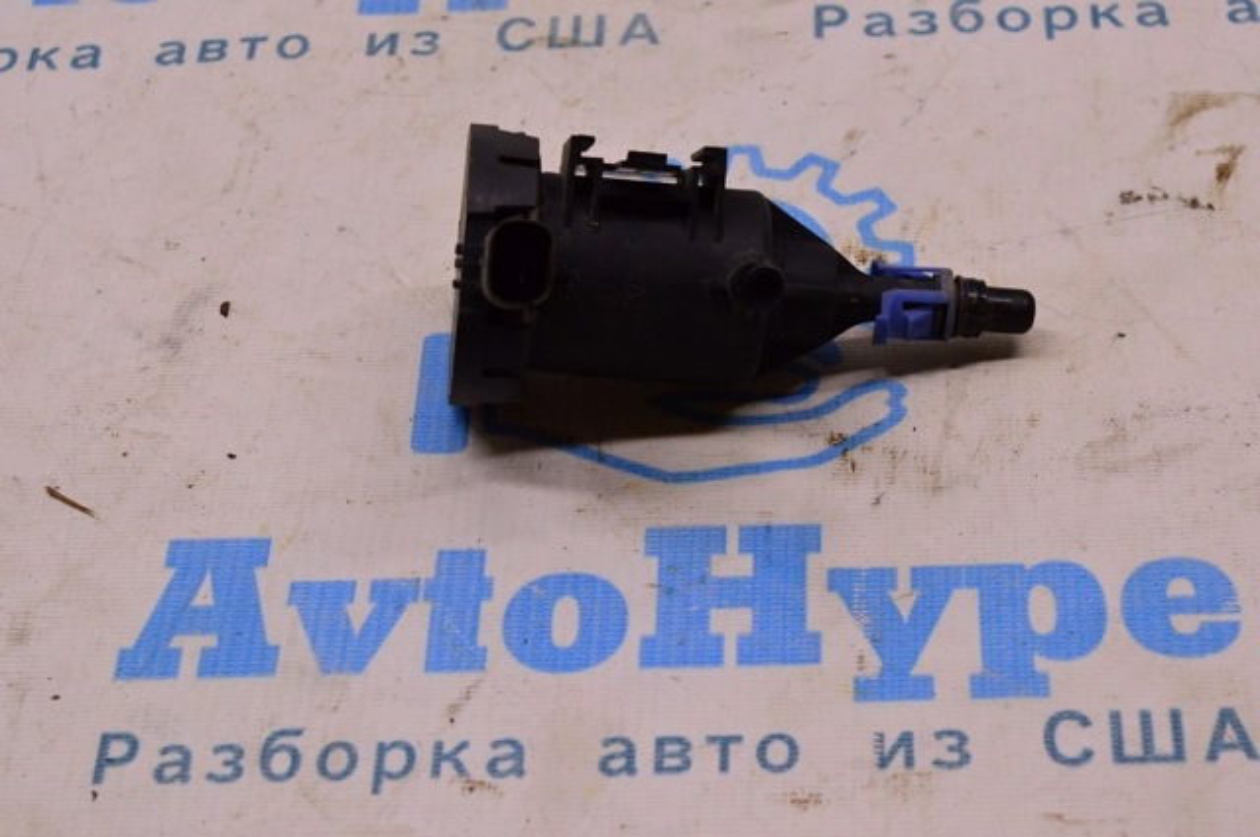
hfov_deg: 24.6
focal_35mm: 82
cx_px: 630
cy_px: 418
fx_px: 2884
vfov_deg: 16.5
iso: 1600
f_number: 8
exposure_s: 1/125
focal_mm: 55
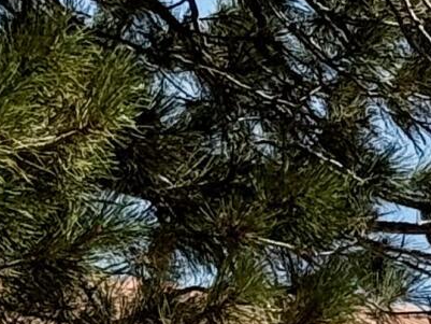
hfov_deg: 5.2
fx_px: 4471
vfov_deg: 4.1
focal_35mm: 359
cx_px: 1273
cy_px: 678
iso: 64
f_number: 1.78
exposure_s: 1/5376
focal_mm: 6.76
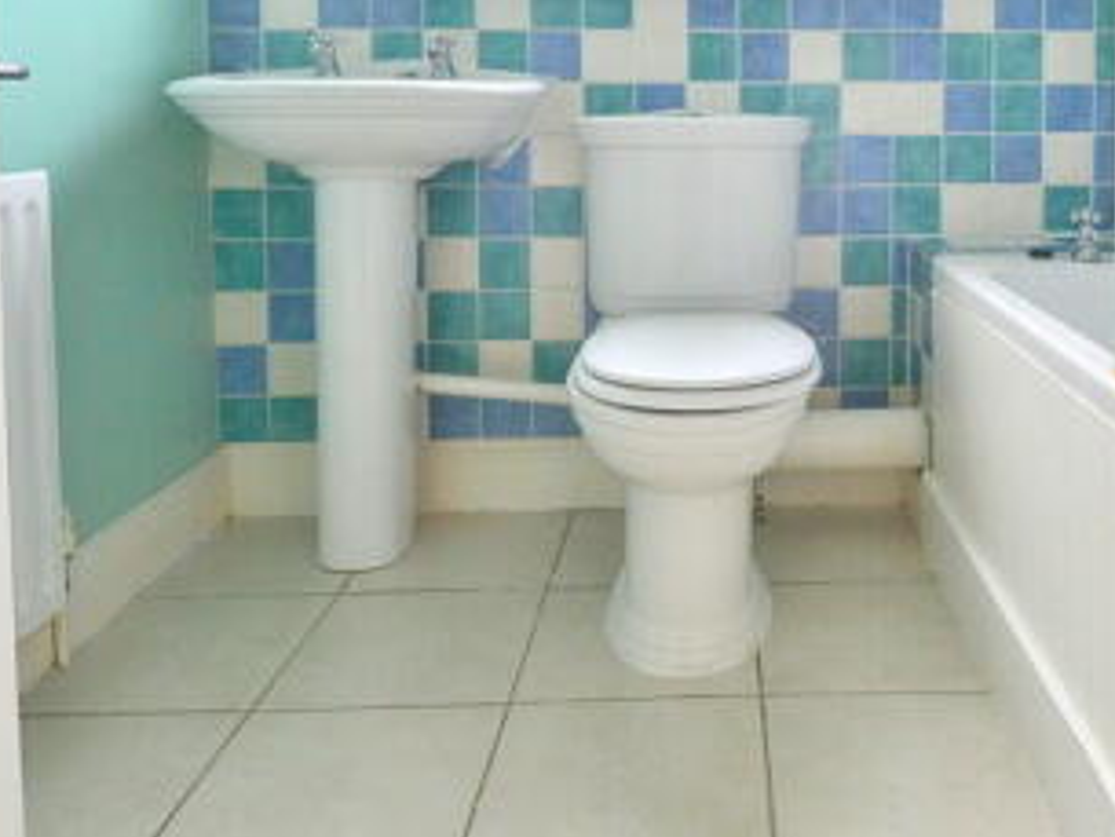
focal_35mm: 31
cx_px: 770
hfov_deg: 56.7
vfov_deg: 43.0
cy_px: 144
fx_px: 999
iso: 500
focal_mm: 10
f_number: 8
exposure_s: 1/60
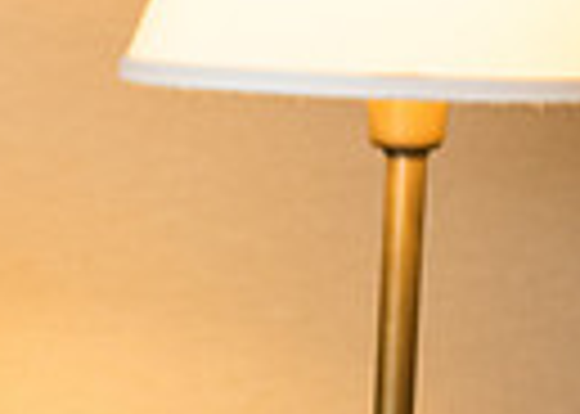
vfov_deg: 5.5
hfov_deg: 7.3
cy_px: 338
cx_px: -630
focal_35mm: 263
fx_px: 4330
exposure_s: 1/200
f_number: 2.8
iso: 800
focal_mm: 56
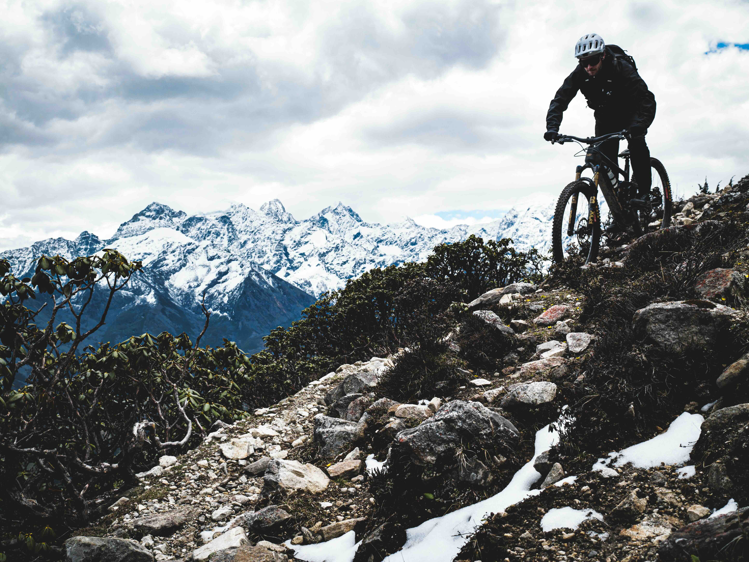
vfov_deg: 34.4
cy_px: 281
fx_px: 909
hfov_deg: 44.8
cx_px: 374
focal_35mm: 42
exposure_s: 1/400
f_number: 5
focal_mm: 21
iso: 100
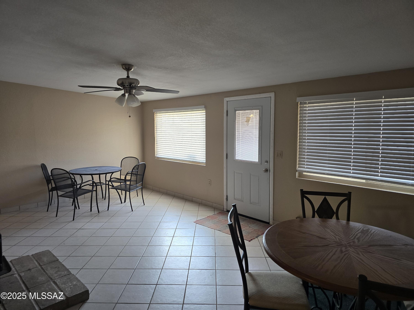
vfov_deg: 58.9
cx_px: 207
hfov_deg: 73.9
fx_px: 275
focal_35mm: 23
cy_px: 155
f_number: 1.7
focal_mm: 6.3
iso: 160
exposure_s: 1/120
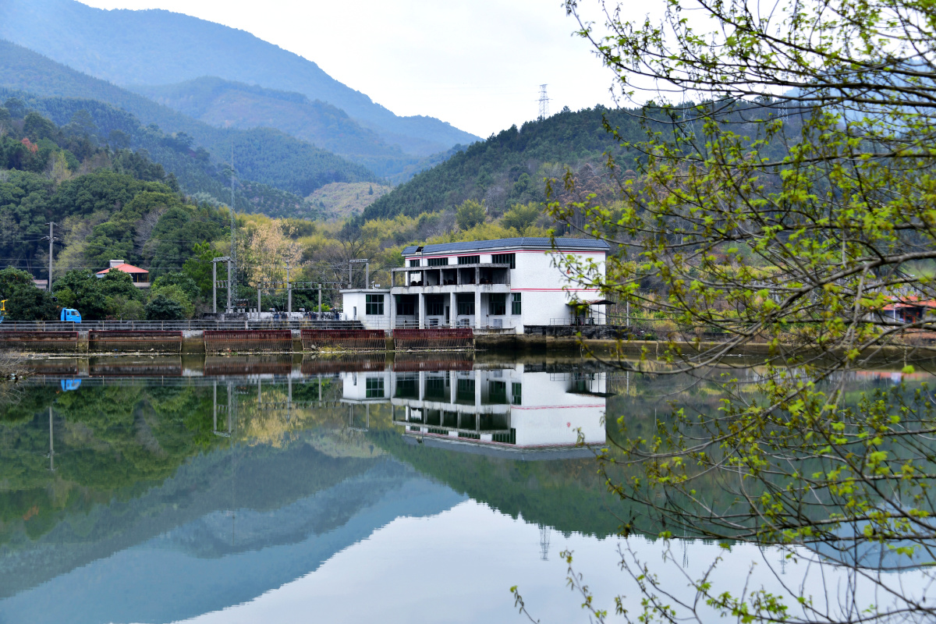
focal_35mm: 62
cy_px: 312
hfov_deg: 32.4
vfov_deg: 21.9
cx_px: 468
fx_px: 1612
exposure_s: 1/320
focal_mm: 62
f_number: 5
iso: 100
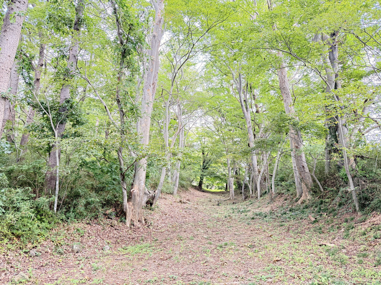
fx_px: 264
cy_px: 142
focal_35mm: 24
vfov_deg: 56.8
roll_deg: -3.5
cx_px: 190
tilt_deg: +18.0
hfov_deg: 71.6
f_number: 1.78
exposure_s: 1/155
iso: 200
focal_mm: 6.76
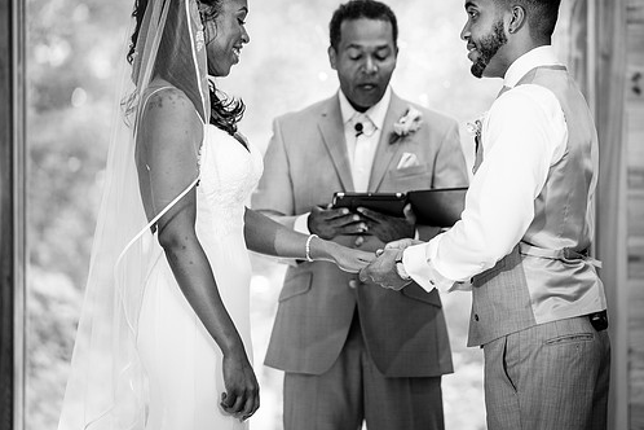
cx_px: 349
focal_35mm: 163
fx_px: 2916
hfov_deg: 12.6
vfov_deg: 8.4
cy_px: 170
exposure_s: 1/100
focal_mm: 131
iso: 800
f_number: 2.8
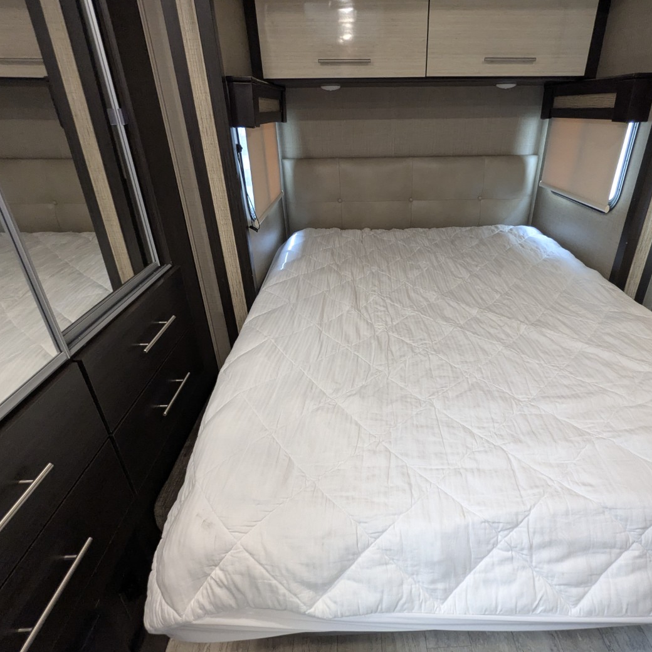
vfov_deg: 77.7
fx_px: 405
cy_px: 327
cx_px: 372
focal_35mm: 19
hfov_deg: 77.2
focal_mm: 2.35
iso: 322
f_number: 2.2
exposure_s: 1/63.9
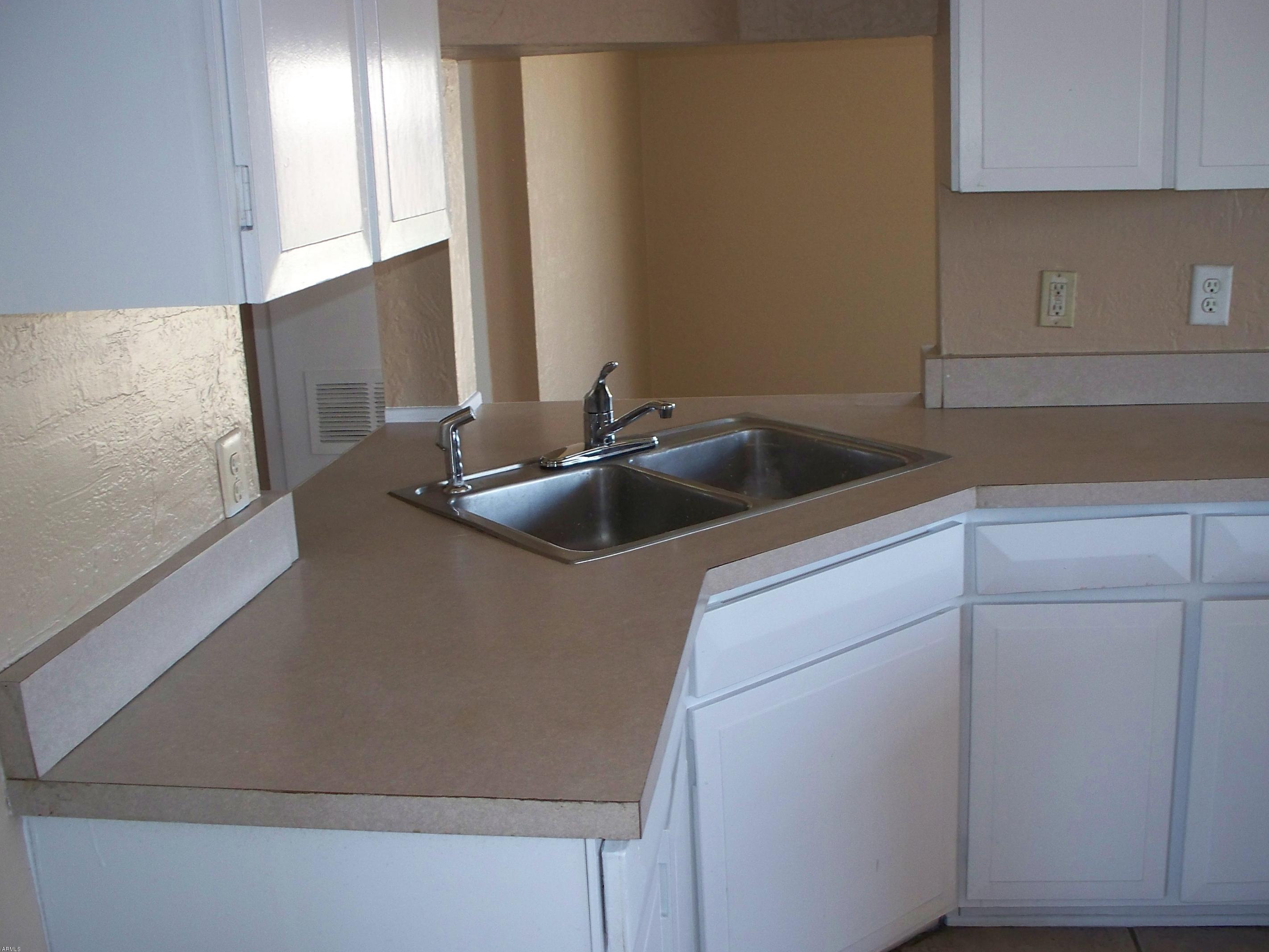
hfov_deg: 49.0
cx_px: 655
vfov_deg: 37.7
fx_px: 1393
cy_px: 478
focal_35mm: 38
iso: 200
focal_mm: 7.54
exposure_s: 1/60
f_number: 2.8
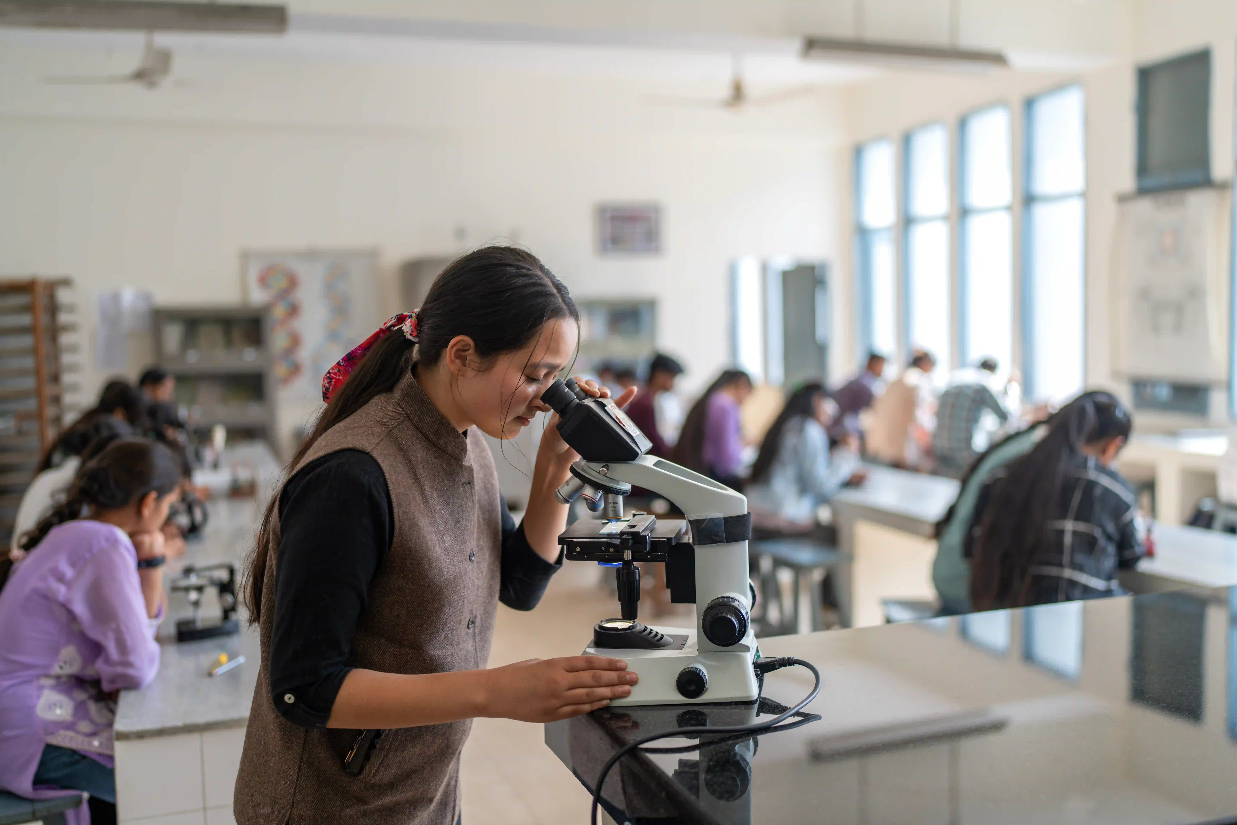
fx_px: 1203
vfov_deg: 37.9
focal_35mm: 35
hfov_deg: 54.4
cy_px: 412
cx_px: 618
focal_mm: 35
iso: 100
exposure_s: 1/250
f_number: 1.4
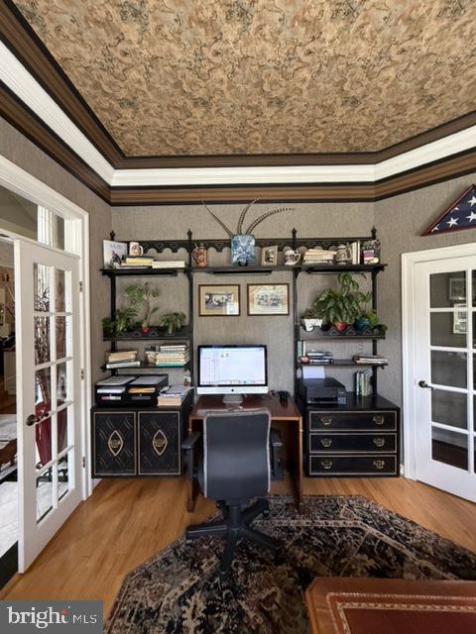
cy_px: 317
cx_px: 238
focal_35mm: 14
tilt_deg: +0.1
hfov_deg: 85.7
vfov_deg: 102.1
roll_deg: -0.3
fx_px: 257
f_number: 2.2
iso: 320
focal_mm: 2.22
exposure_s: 1/99
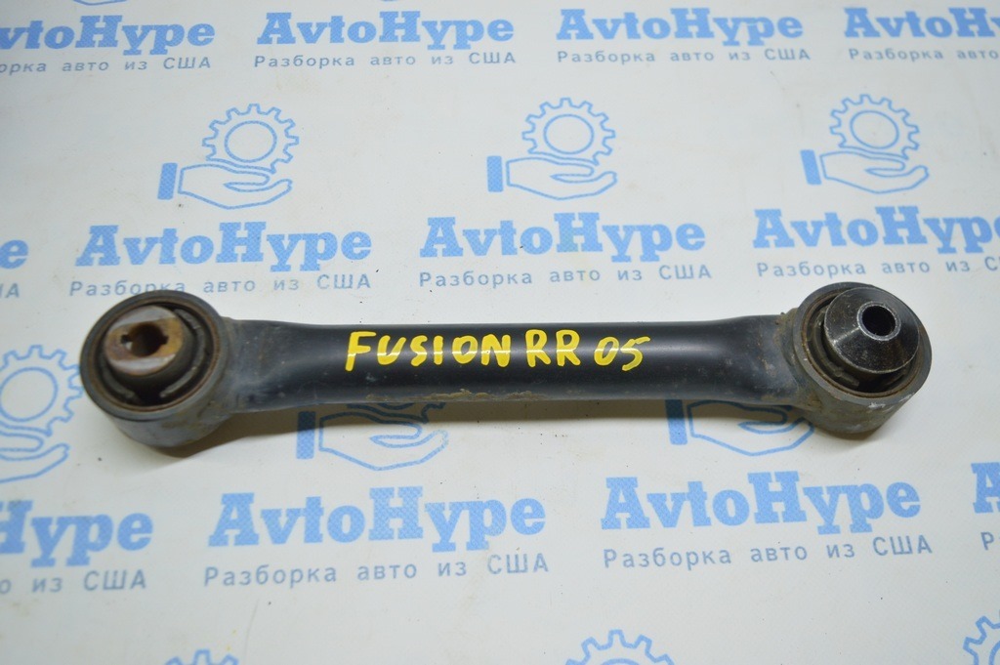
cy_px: 332
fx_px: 958
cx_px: 500
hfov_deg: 55.1
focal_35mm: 34
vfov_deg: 38.3
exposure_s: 1/60
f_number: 3.8
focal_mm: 23
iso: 400
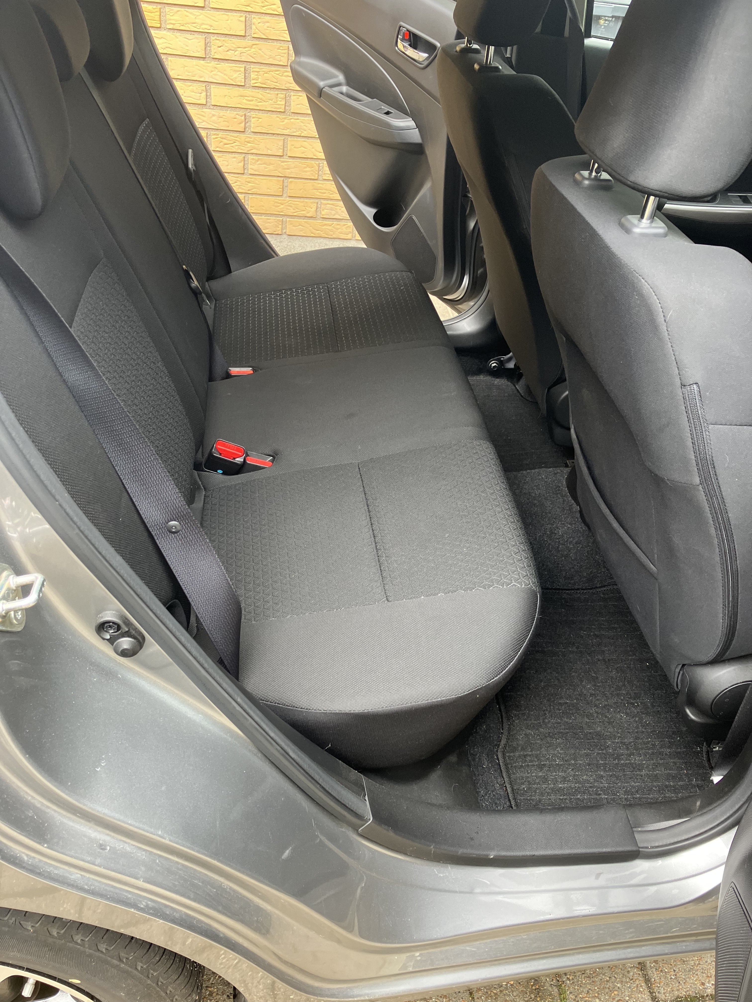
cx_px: 376
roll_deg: -7.9
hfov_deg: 49.7
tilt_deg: -38.2
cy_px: 501
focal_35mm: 28
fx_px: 811
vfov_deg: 63.4
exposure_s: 1/115
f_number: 1.8
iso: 80
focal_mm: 3.99
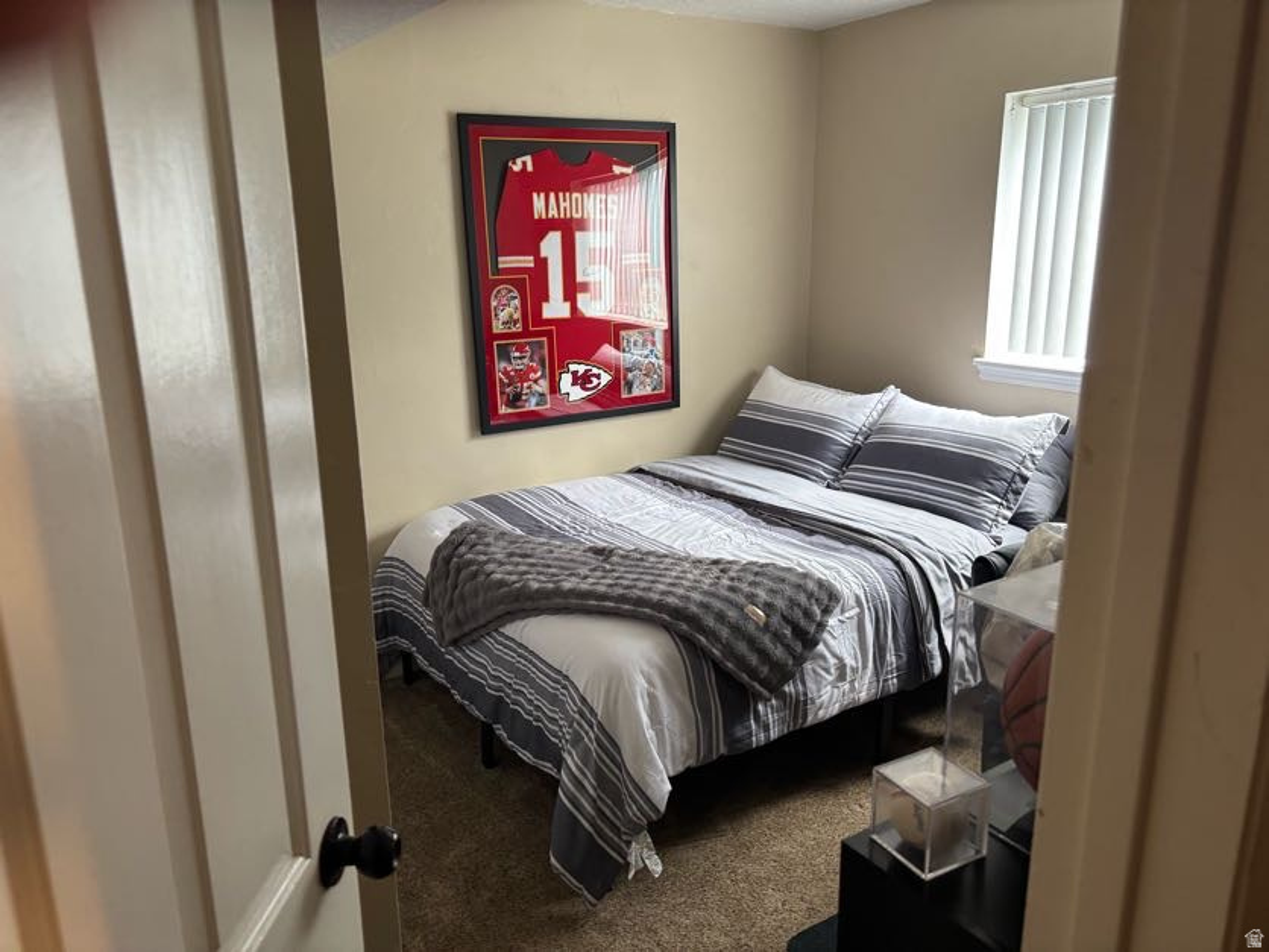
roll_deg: +0.9
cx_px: 634
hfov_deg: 67.3
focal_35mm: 26
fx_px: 953
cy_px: 476
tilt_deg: -15.9
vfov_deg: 53.1
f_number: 1.6
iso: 200
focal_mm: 5.96
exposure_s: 1/60
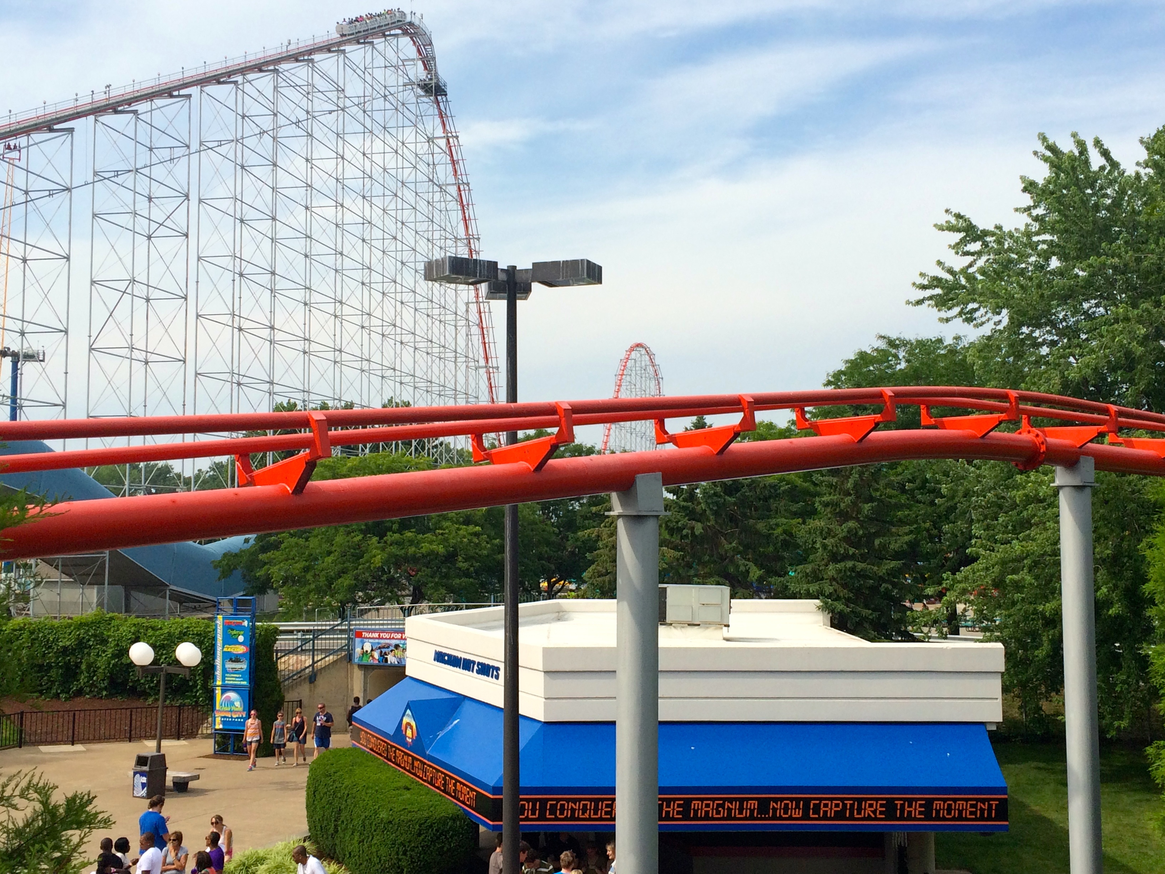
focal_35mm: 29
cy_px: 437
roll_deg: +0.4
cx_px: 582
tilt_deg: +3.4
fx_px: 976
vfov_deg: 48.2
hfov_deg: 61.7
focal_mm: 4.15
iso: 32
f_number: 2.2
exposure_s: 1/2283
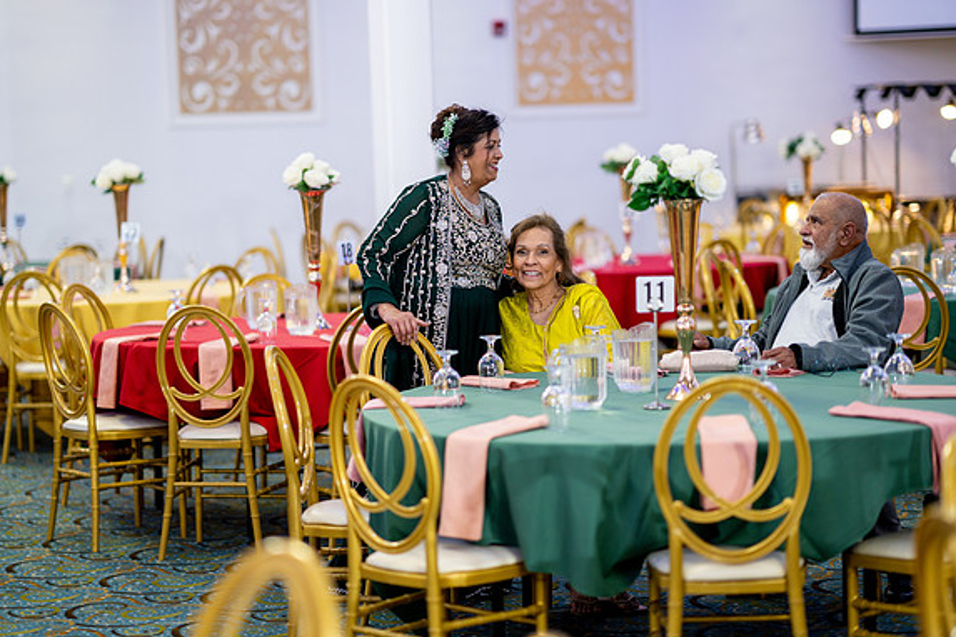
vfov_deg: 15.9
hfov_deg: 23.6
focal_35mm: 86
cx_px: 474
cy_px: 318
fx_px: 2284
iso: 250
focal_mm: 85
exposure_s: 1/160
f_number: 1.4
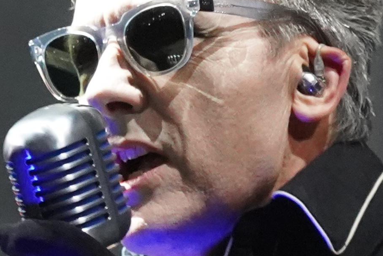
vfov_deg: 2.0
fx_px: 7416
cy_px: 501
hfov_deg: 3.0
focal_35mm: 697
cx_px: 64
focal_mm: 105
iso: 8000
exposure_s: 1/125
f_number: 4
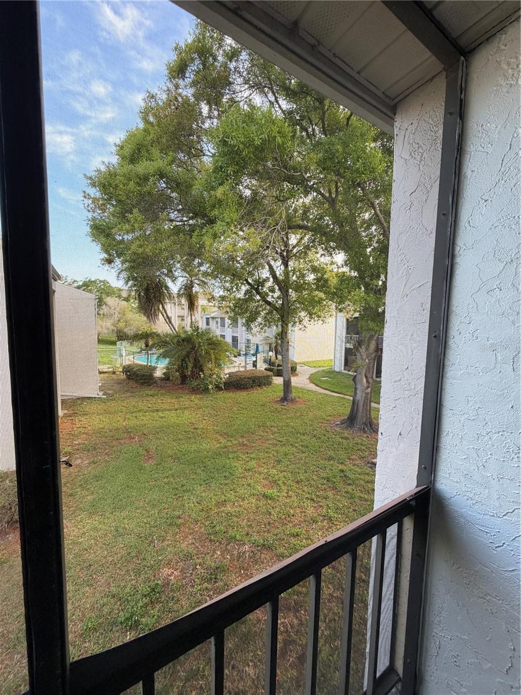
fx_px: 281
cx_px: 260
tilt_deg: -4.9
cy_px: 348
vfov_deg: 102.1
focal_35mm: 14
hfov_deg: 85.7
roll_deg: -1.3
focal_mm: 2.22
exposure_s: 1/121
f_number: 2.2
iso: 80
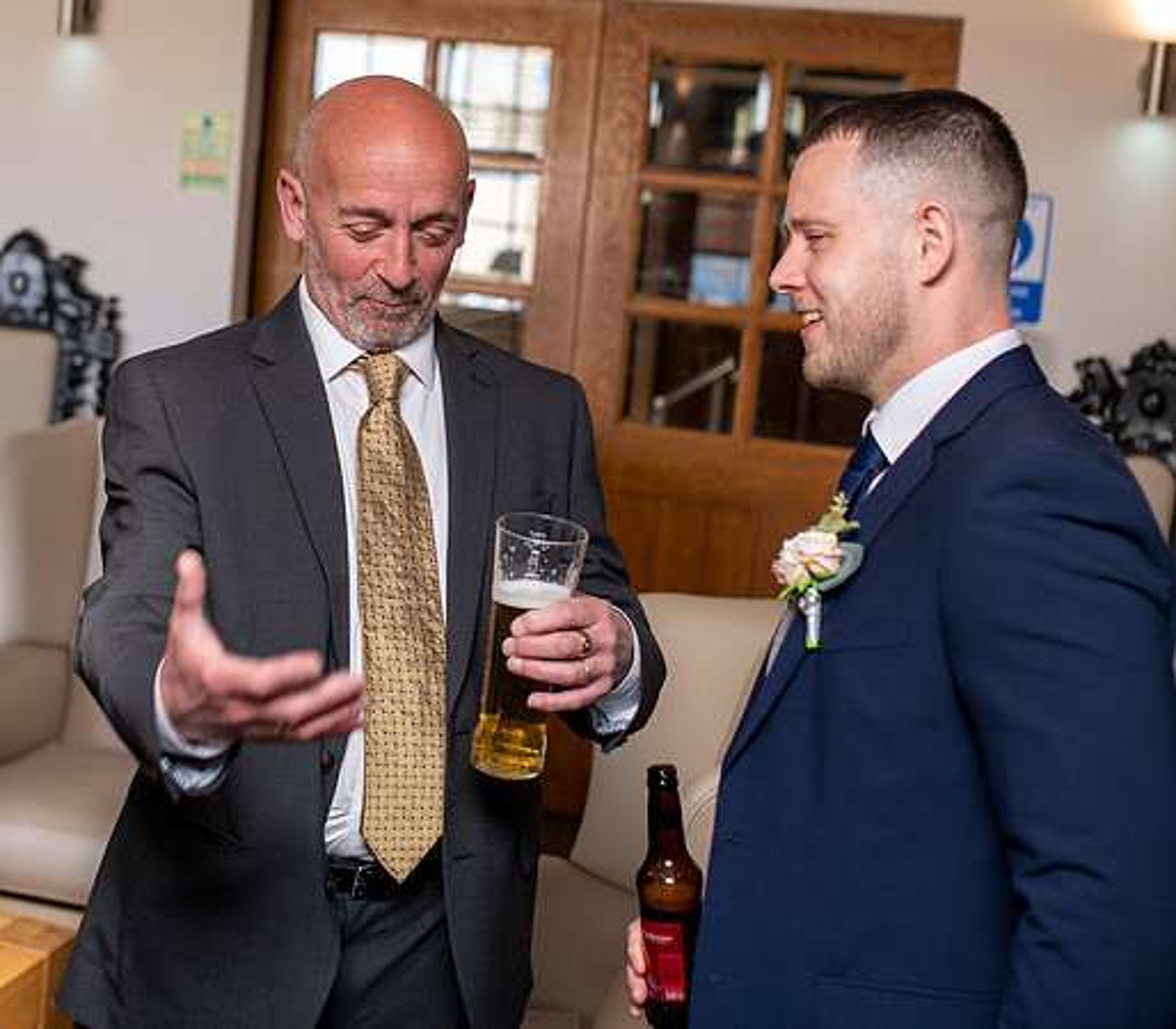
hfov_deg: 32.6
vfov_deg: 28.7
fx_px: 1997
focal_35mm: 55
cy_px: 345
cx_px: 406
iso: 320
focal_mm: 35
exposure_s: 1/100
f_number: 2.5
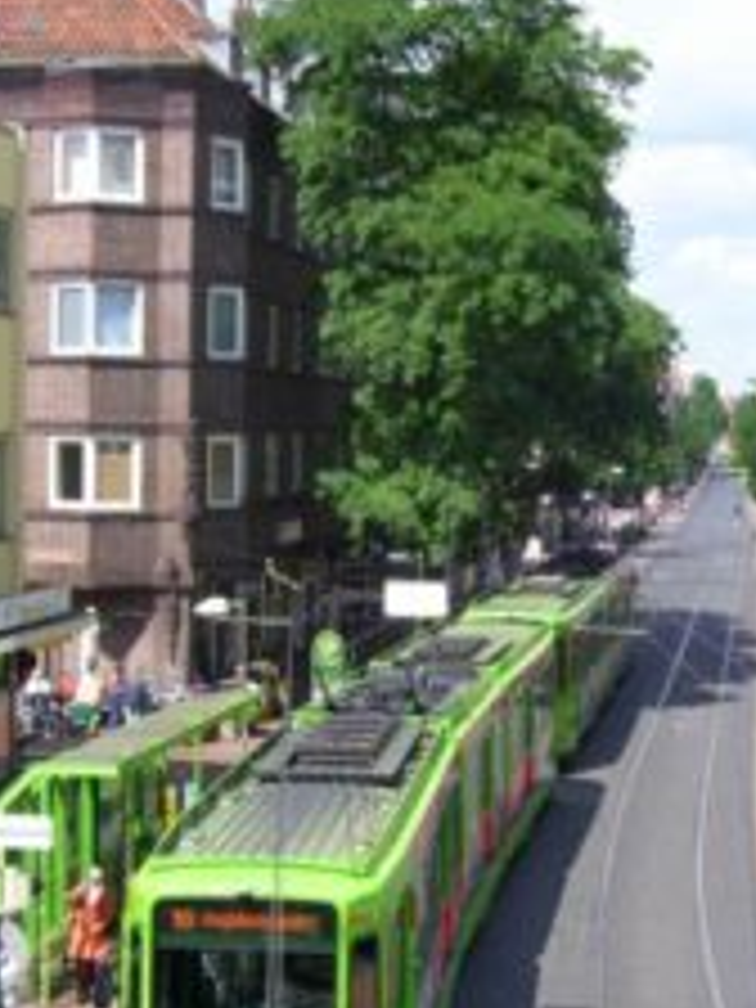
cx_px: 576
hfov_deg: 17.9
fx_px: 2388
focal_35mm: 82
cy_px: 558
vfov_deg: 23.8
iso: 80
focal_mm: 7.6
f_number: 5.6
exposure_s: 1/250
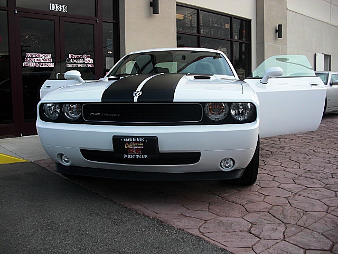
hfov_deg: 51.4
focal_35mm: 36
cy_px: 127
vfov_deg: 39.7
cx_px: 169
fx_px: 352
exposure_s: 1/320
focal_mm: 6.3
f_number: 2.8
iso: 50
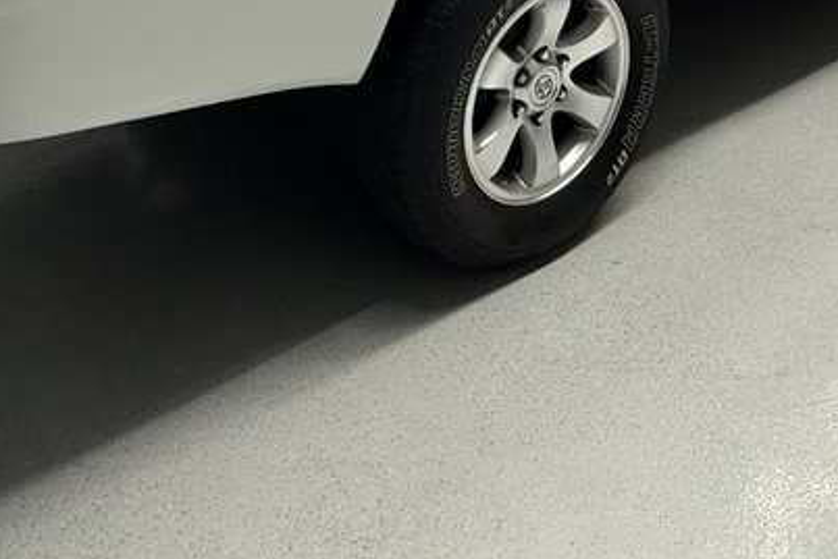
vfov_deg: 27.8
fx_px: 862
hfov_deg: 51.9
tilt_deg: -9.0
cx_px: 424
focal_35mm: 37
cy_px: -220
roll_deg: -0.3
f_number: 2.2
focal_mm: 2.22
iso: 250
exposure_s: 1/100
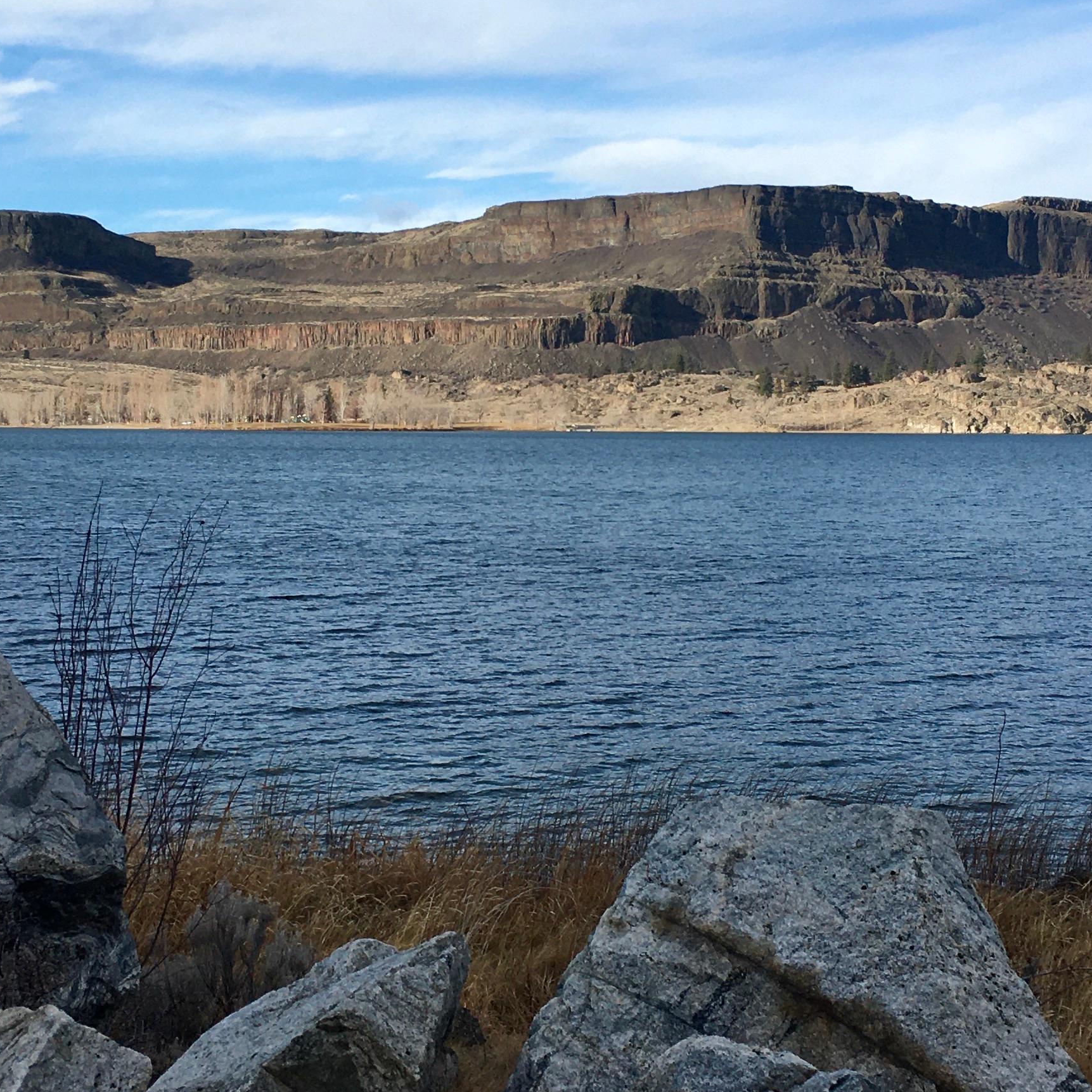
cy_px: 463
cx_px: 570
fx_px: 2141
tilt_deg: -1.8
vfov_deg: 28.6
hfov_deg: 28.6
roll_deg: -0.6
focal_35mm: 60
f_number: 2.2
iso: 25
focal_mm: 4.15
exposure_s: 1/1304
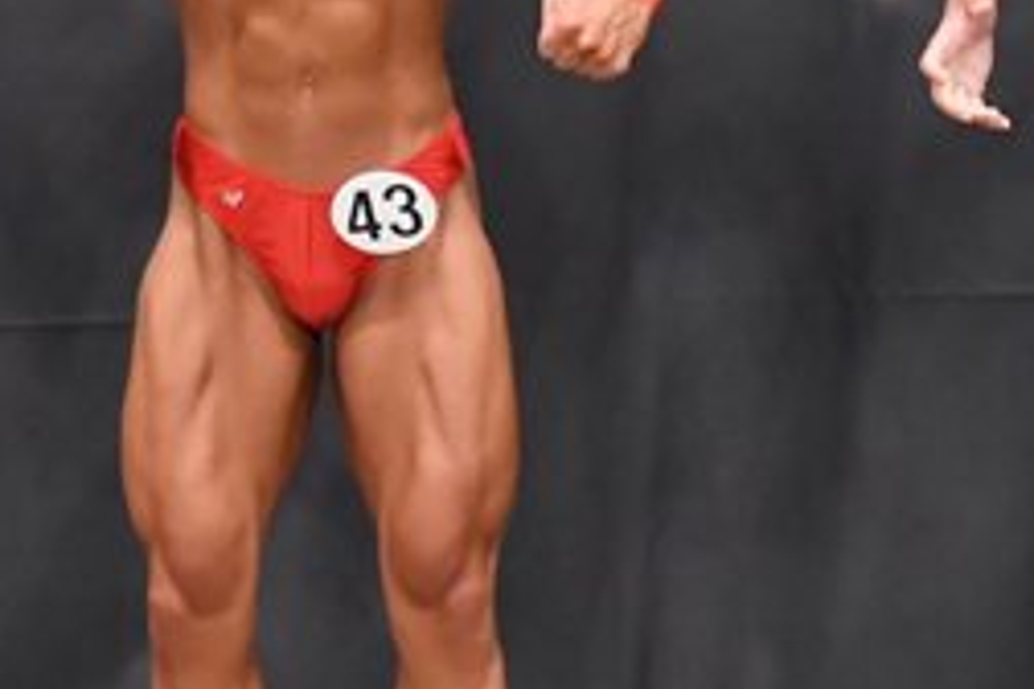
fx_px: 19903
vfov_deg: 2.0
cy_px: 189
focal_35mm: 693
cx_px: 589
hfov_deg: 3.0
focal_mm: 150
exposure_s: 1/400
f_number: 5.6
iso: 6400
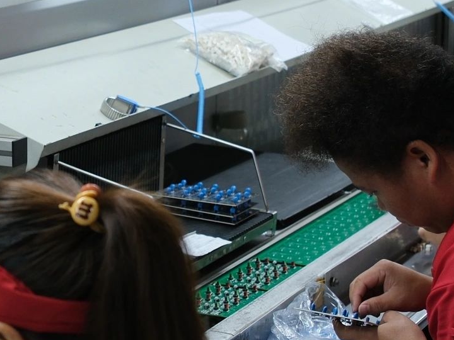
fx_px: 1613
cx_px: 47
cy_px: 93
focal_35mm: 123
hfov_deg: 15.8
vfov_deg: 12.0
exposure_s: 1/100
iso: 400
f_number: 2.8
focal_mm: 24
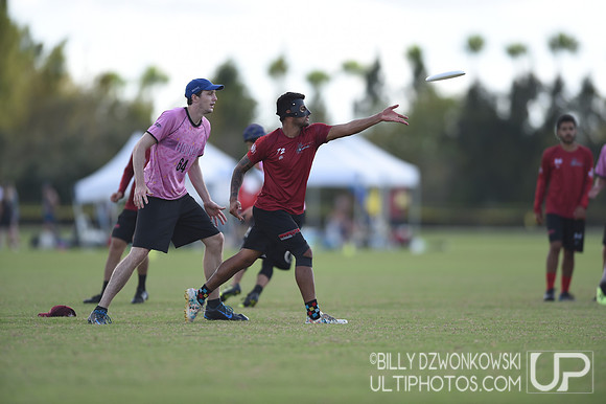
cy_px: 202
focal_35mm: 400
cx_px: 303
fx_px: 6729
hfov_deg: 5.2
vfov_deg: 3.4
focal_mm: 400
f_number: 2.8
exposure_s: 1/1250
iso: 200
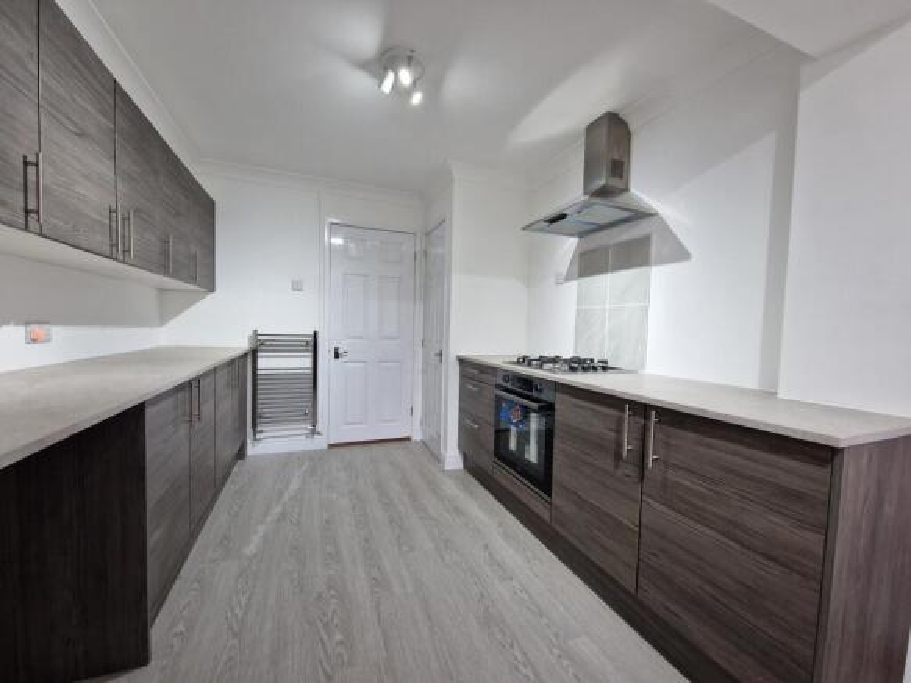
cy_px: 342
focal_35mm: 13
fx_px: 342
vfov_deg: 89.9
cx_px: 456
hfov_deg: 106.2
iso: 250
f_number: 2.2
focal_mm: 2.2
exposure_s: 1/50
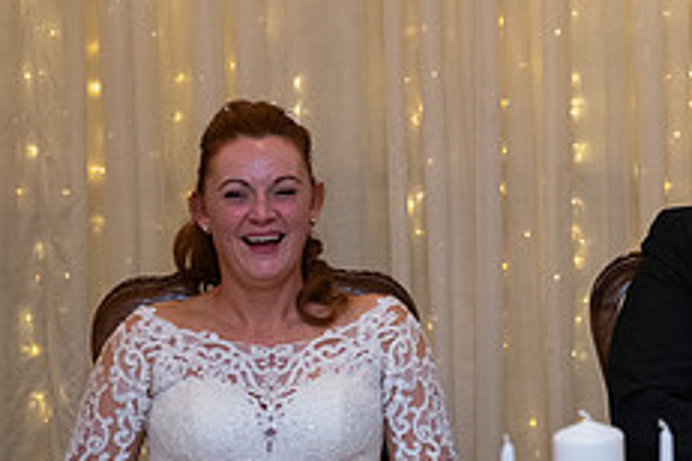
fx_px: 2998
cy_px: 187
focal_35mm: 156
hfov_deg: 12.8
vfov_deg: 8.8
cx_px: 833
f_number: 3.5
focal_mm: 62
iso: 1000
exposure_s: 1/160
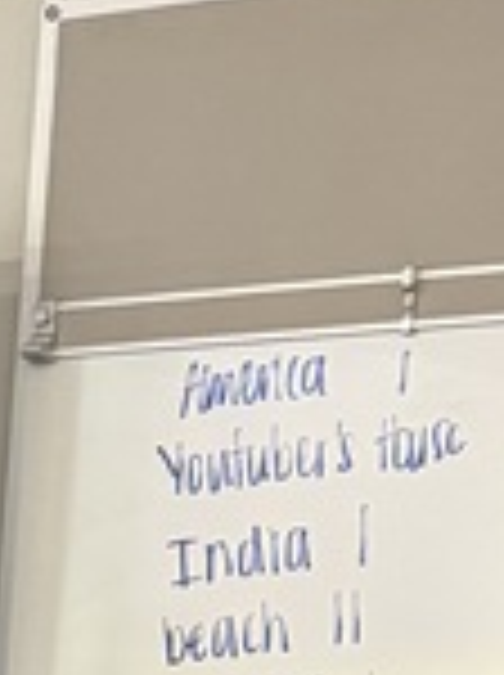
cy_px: 1912
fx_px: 3193
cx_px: -999
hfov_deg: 7.8
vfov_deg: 9.7
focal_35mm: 164
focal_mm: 6.76
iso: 400
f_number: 1.78
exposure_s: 1/60
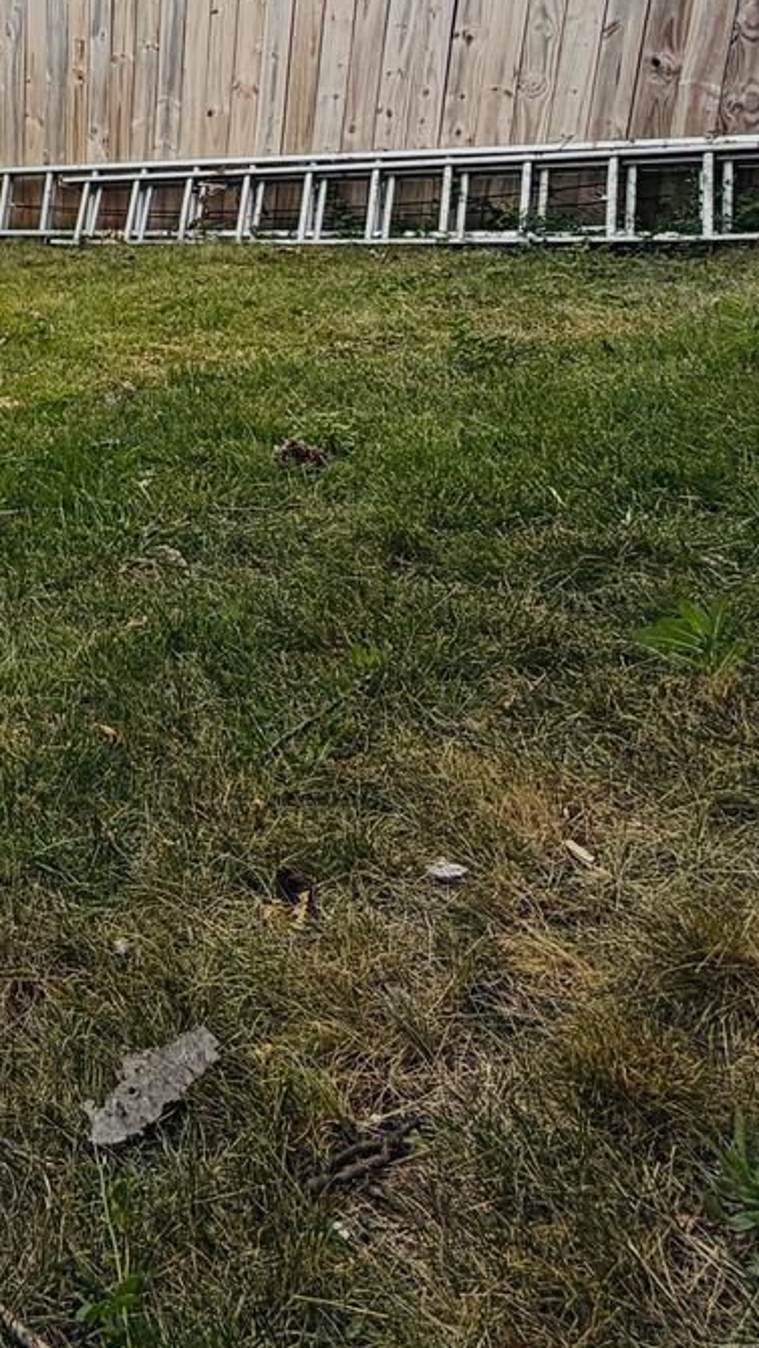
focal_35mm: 35
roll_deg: -2.0
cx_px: -324
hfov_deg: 26.4
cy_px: 117
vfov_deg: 49.9
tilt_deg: -7.1
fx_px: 1251
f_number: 2.2
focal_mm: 2.22
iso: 20
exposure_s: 1/770
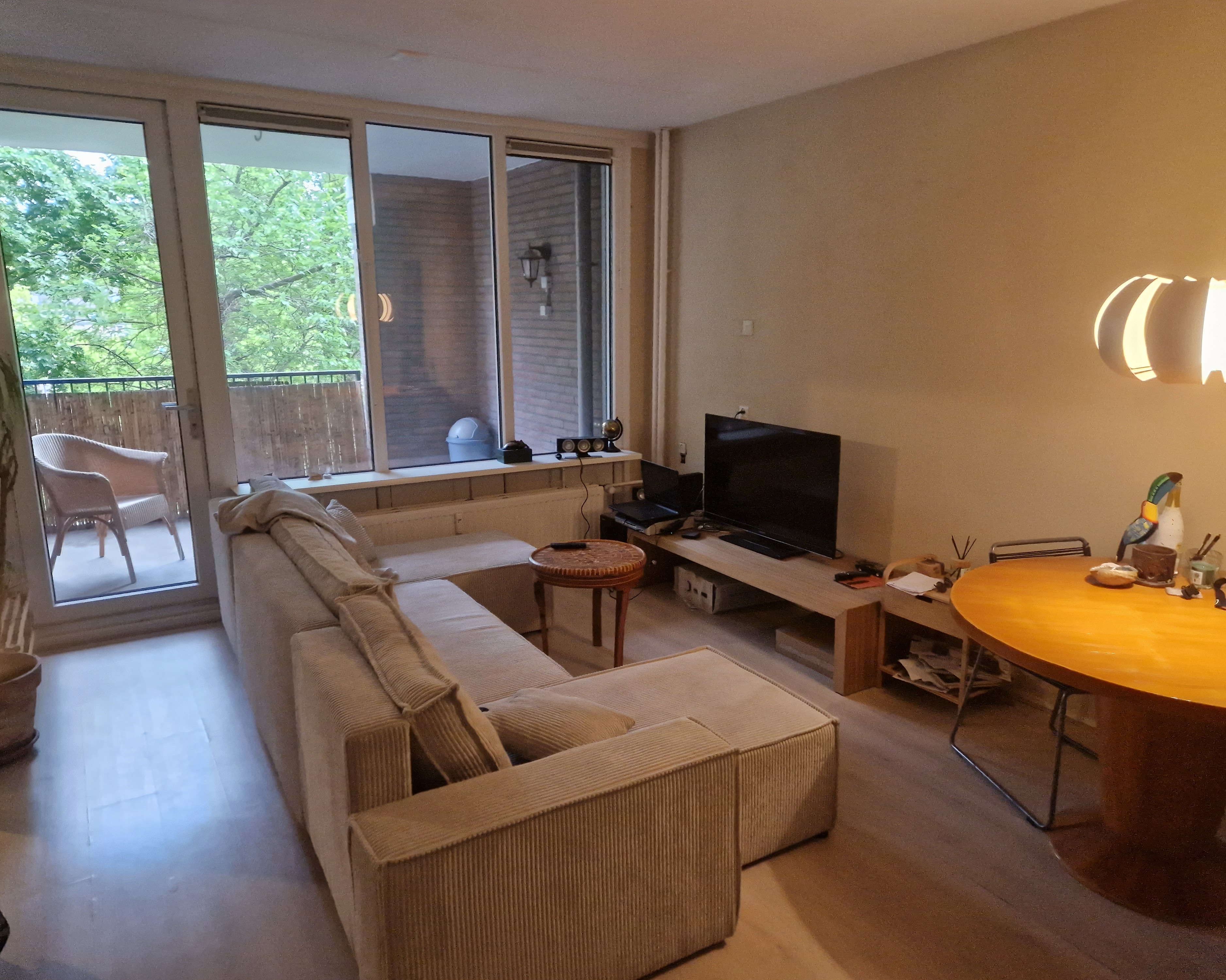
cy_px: 490
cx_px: 634
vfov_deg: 58.8
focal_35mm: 24
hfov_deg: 70.3
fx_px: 871
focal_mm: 5.4
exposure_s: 1/100
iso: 800
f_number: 1.8
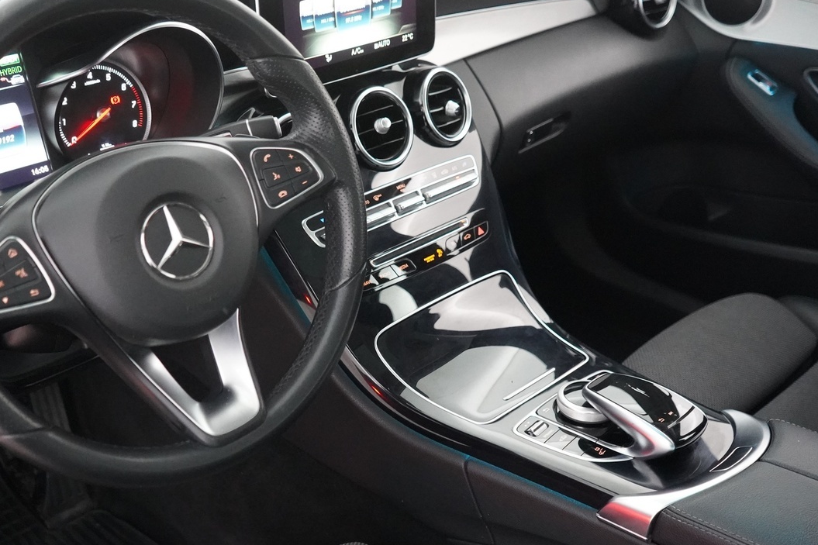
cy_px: 312
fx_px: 977
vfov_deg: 31.1
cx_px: 343
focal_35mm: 43
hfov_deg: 45.3
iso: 10000
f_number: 3.5
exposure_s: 1/60
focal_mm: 28
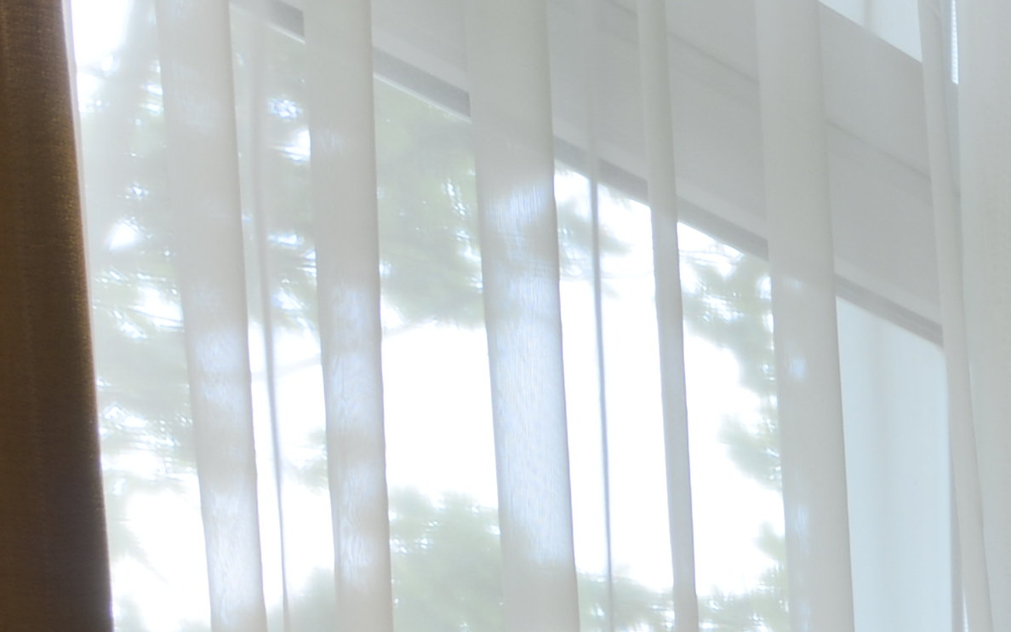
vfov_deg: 8.3
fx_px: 3829
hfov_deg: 10.9
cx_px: 2907
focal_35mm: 139
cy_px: 1713
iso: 160
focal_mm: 22
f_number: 18
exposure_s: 1/1.3
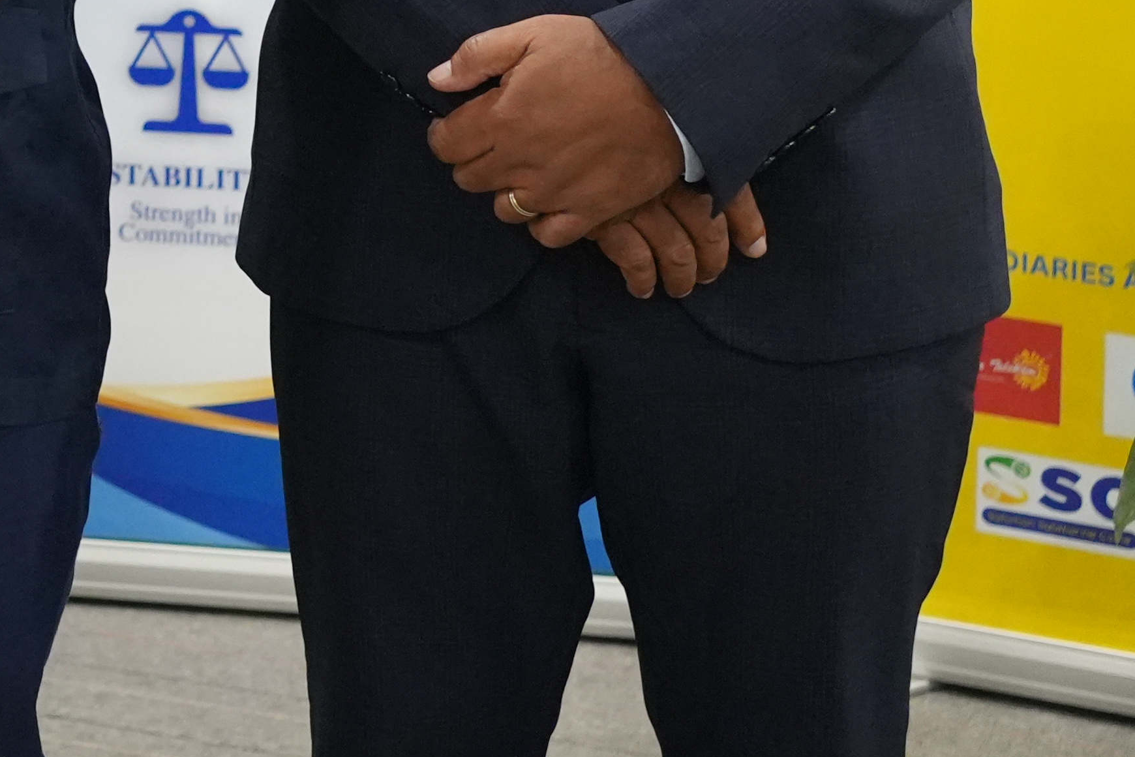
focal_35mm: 141
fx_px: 4445
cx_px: -707
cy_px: -399
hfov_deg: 13.5
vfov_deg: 9.4
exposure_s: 1/160
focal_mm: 35
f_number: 4
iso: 4000
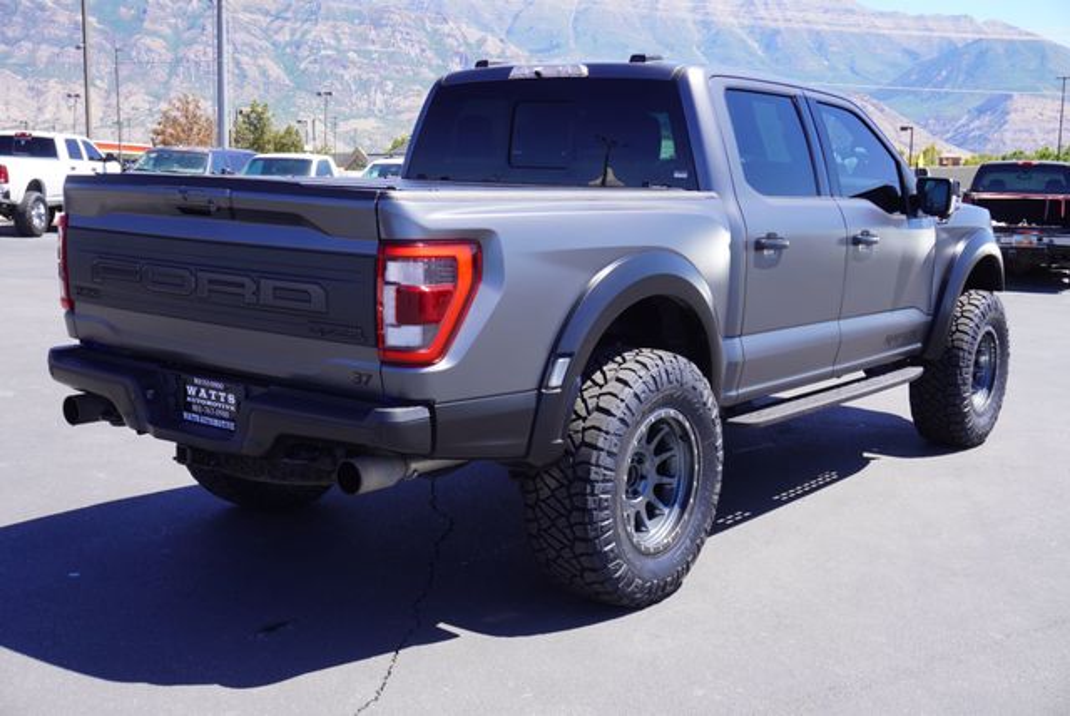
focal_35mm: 42
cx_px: 535
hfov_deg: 46.4
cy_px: 358
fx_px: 1249
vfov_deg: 32.0
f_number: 8
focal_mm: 28
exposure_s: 1/100
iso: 100
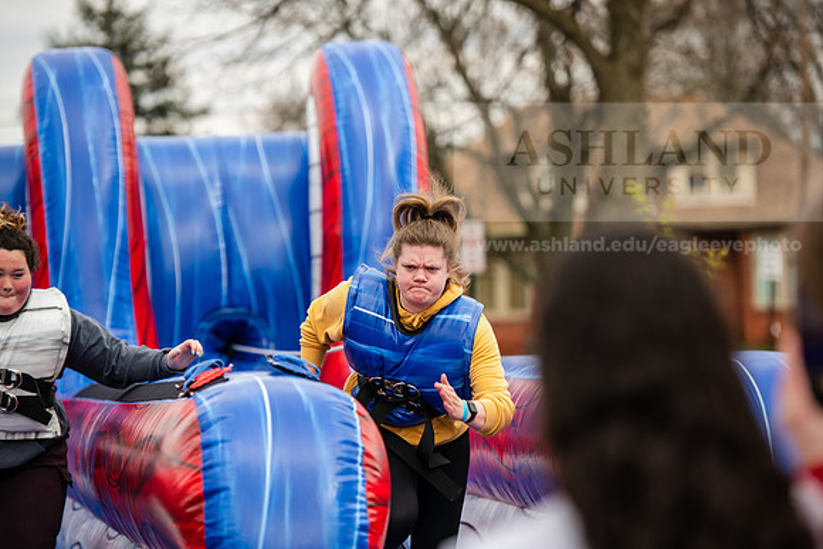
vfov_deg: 8.3
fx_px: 3773
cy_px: 274
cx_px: 412
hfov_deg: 12.4
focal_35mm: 165
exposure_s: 1/800
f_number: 3.5
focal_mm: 165
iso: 125
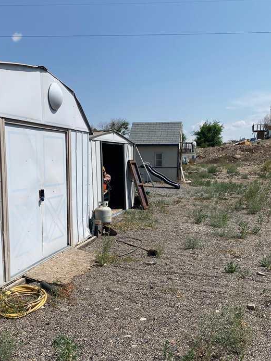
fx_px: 376
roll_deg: -1.0
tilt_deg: -4.0
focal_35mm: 36
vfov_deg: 51.3
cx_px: 115
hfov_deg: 39.6
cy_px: 197
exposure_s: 1/5236
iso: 32
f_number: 1.8
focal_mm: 4.25
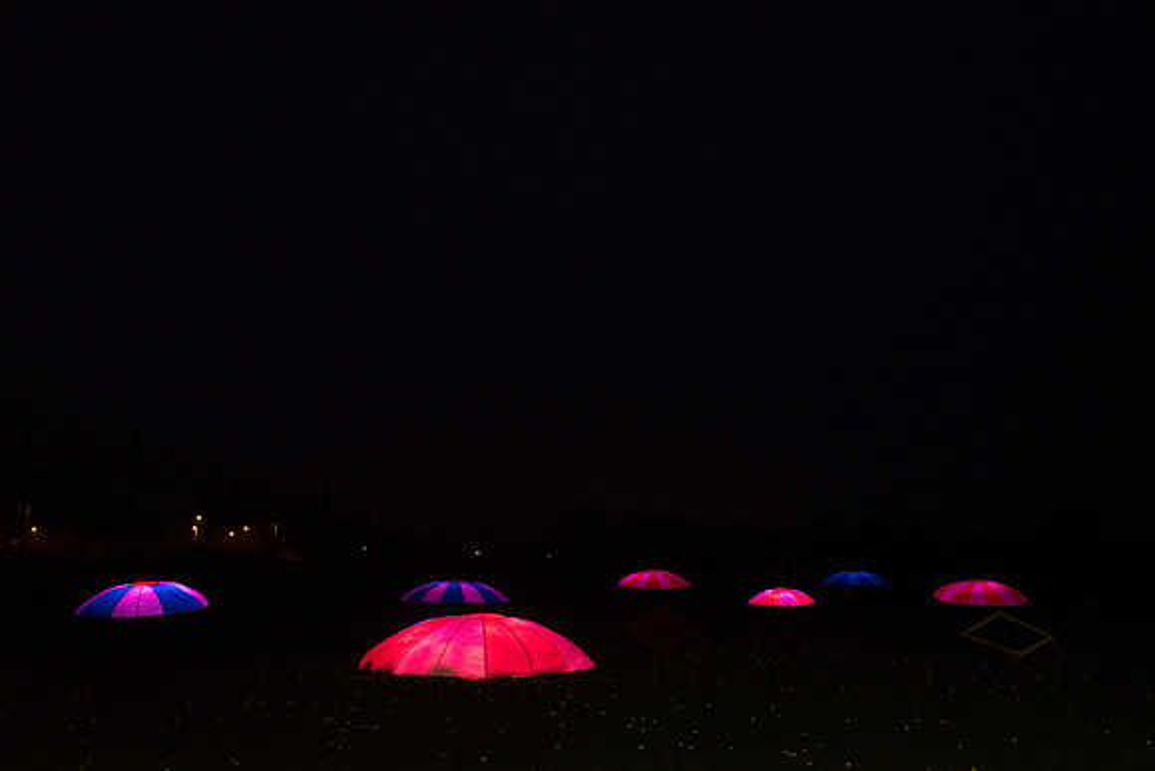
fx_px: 1155
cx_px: 578
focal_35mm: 36
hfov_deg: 53.1
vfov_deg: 36.9
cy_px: 386
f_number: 5
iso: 1000
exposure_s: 1/30
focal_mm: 36
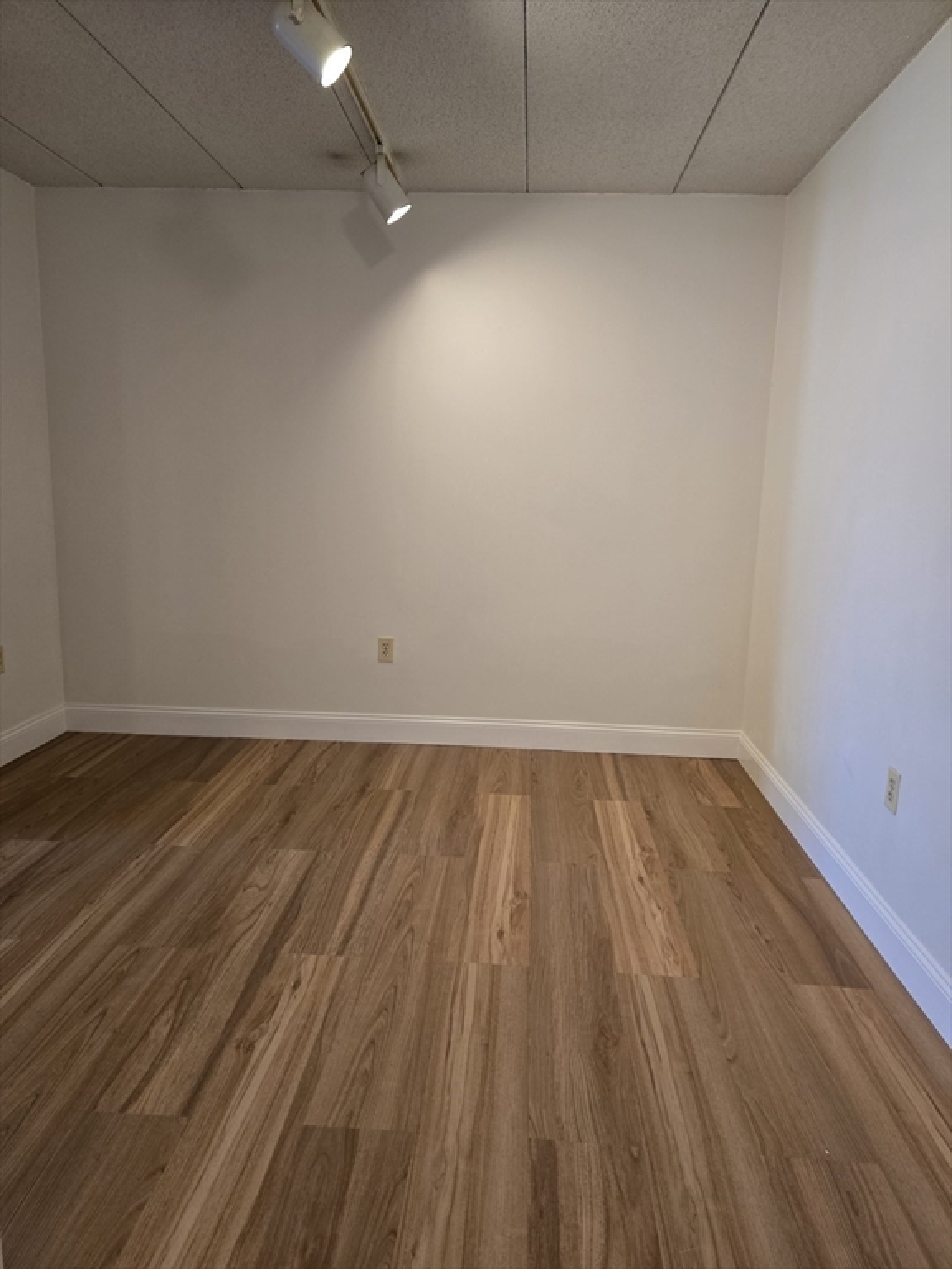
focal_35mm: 23
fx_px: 843
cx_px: 476
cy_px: 634
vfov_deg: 73.9
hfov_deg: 58.9
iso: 320
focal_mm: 6.3
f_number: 1.7
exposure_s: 1/120
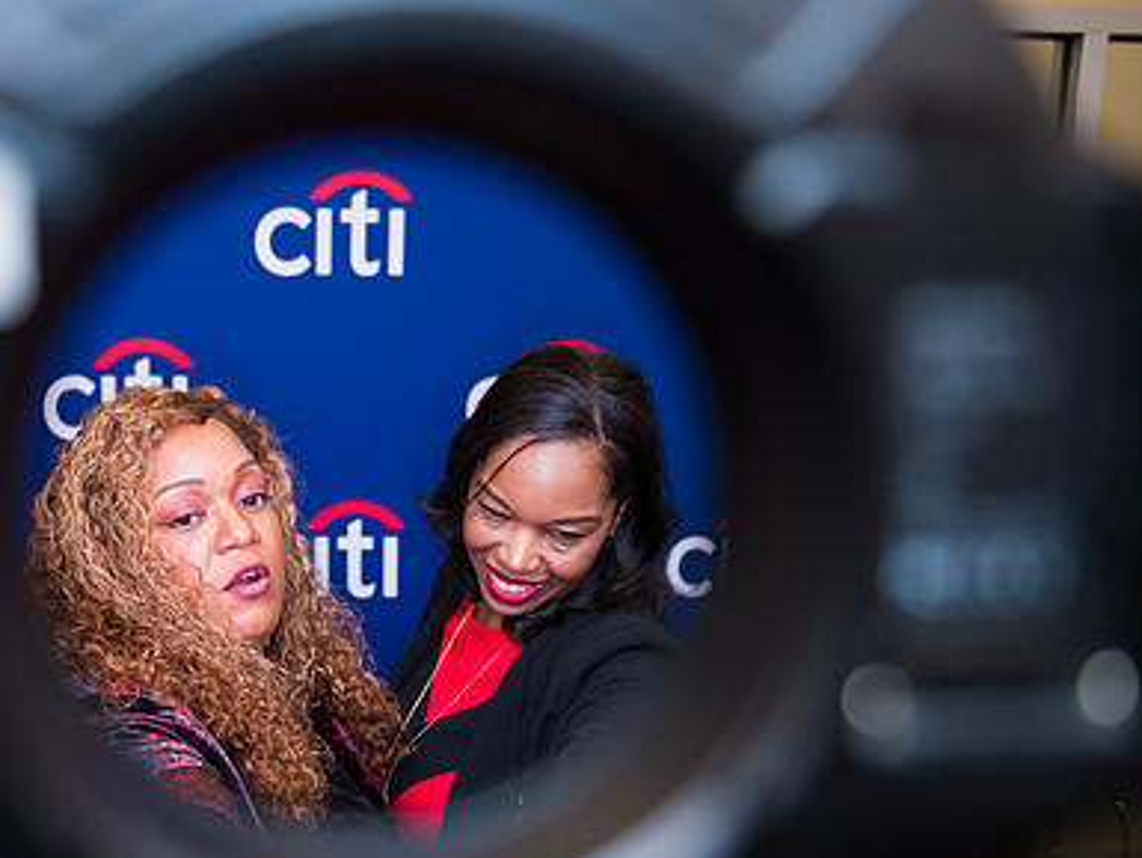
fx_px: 1386
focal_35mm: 42
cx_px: 338
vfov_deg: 34.1
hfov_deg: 43.8
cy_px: 570
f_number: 3.2
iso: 400
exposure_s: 1/200
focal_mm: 29
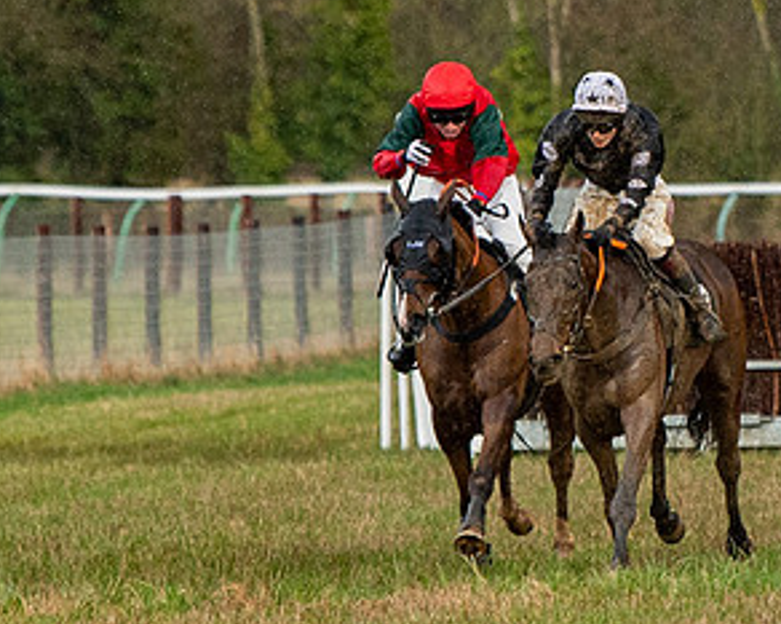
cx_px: 696
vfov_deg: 1.4
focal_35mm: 1075
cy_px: 343
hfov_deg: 1.8
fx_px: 24823
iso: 800
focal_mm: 200
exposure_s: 1/2500
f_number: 4
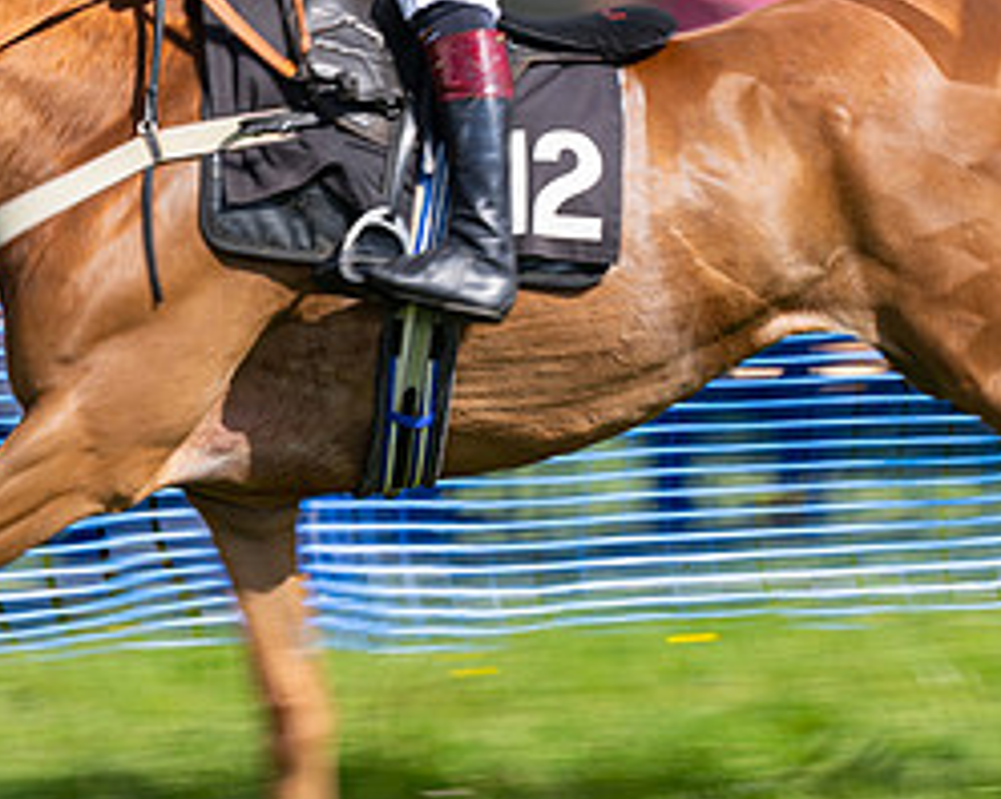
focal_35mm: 334
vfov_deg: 4.6
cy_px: 231
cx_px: 588
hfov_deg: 5.8
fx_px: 9887
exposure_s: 1/160
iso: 100
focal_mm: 120
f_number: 8
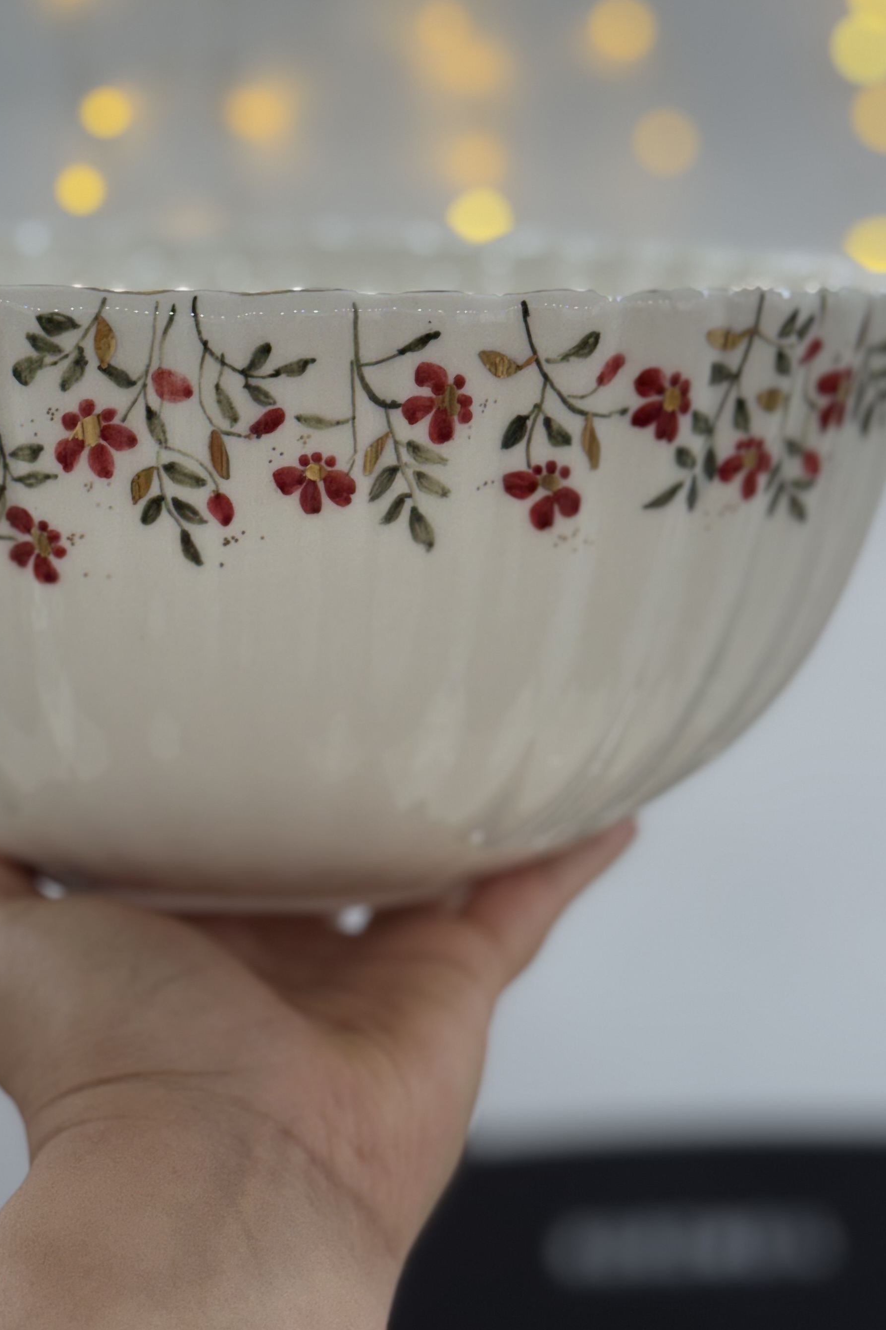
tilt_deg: -5.5
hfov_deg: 18.1
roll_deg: +3.6
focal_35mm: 75
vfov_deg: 26.8
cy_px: 427
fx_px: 2769
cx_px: 266
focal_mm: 6.76
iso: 64
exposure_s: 1/119
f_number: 1.78
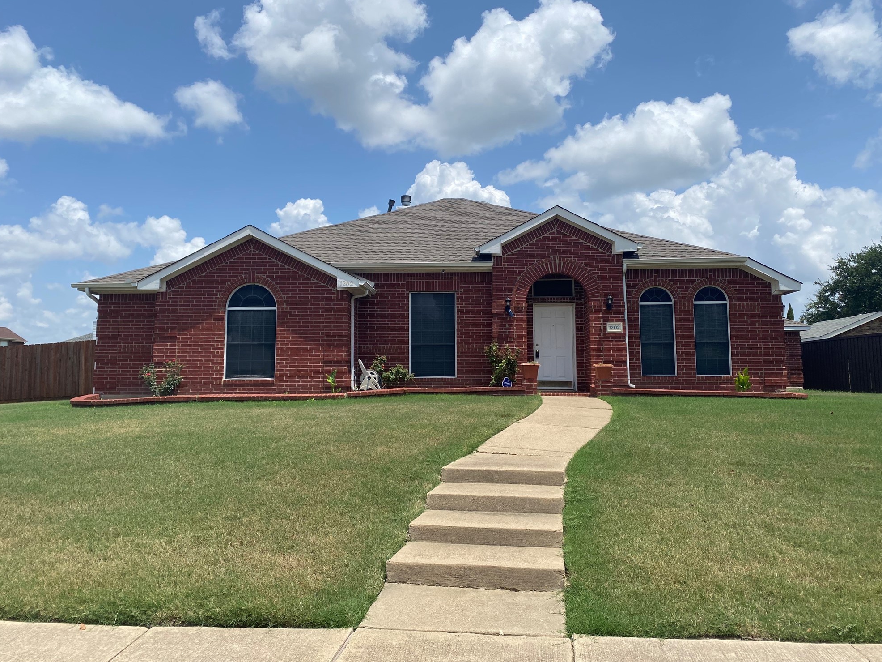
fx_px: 688
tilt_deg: +6.4
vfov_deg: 51.3
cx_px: 440
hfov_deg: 65.3
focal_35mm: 27
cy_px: 320
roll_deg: +0.3
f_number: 1.8
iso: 32
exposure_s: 1/4274
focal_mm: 4.25
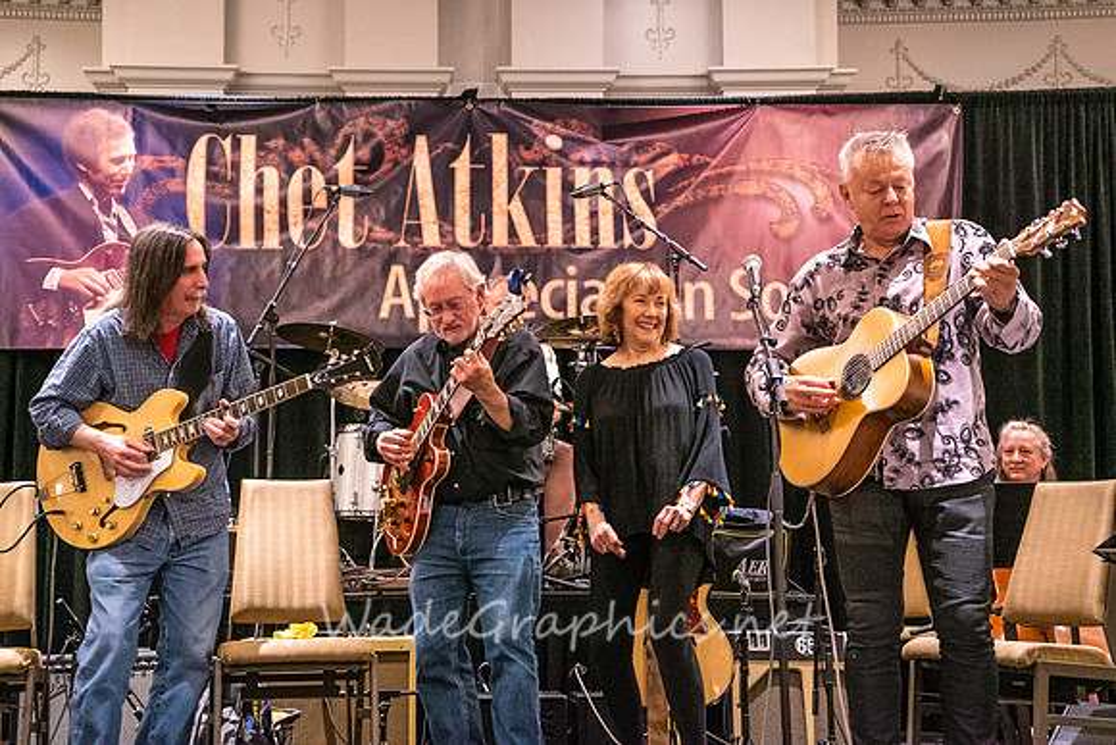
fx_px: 1954
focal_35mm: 63
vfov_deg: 21.6
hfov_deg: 31.9
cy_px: 340
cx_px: 510
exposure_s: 1/160
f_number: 5.6
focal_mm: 58
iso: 8000
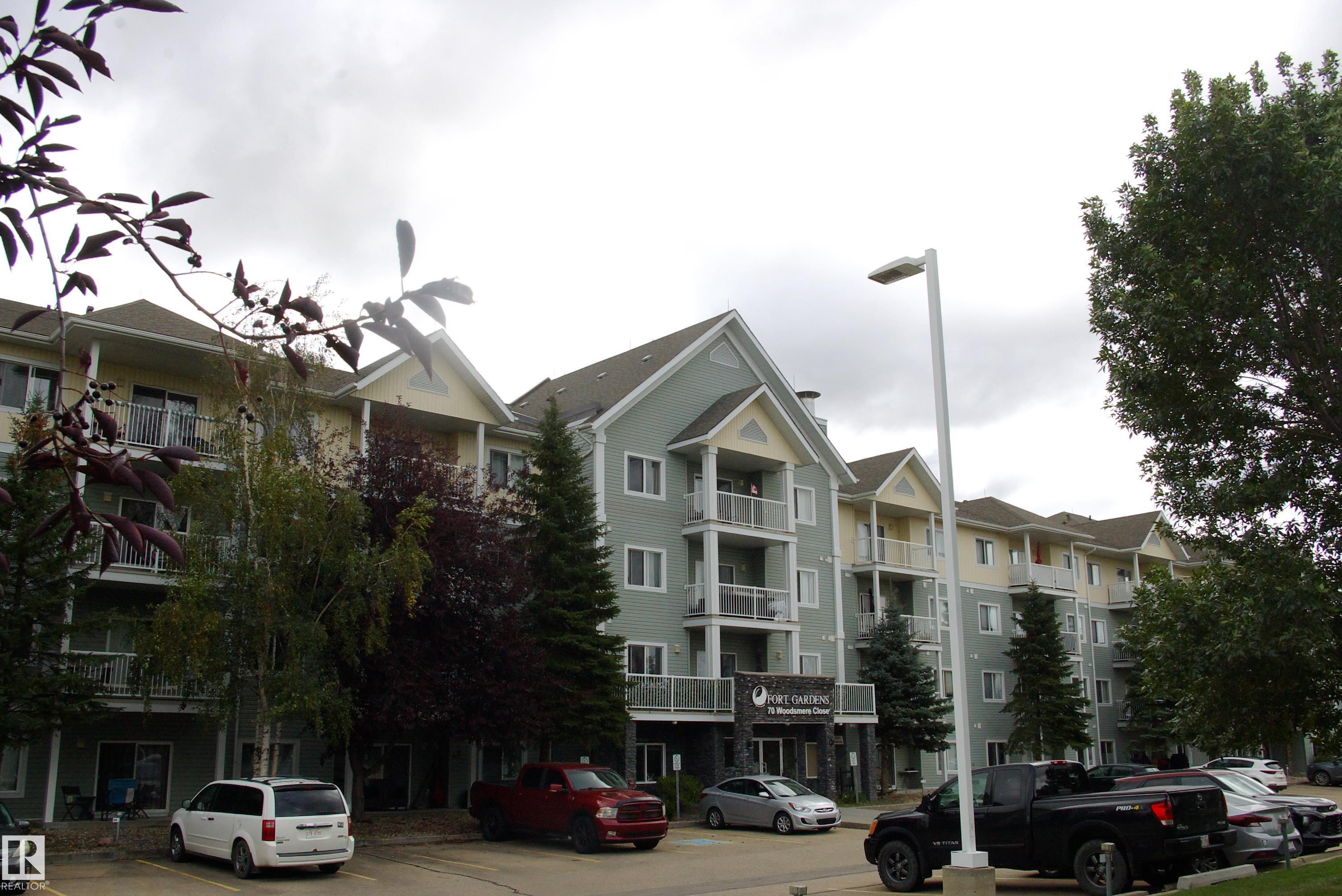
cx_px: 671
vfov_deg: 41.7
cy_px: 448
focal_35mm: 32
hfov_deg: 59.5
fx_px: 1175
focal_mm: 21
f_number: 13
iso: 800
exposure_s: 1/500
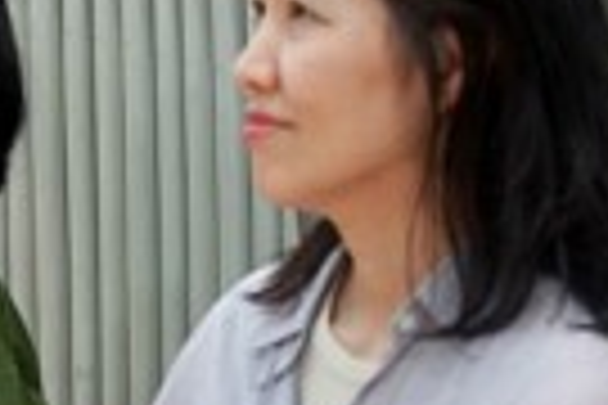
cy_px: 22
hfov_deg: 4.0
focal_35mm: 513
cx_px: -504
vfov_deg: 2.7
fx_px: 8663
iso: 1600
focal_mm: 77
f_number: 4
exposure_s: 1/160
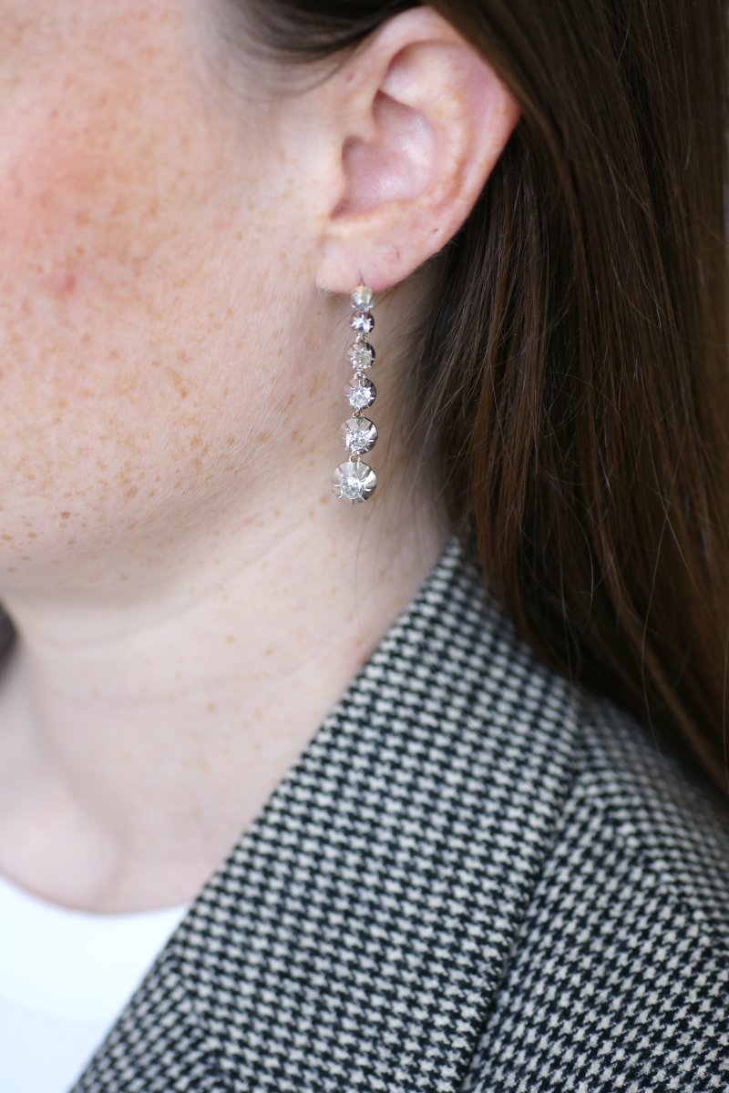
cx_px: 364
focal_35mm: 105
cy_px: 546
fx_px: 3189
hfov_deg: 13.0
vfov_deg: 19.5
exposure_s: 1/125
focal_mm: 70
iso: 250
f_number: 2.8
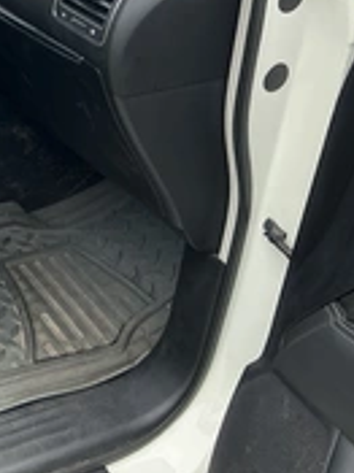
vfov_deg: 29.5
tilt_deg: -28.1
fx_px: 874
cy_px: 84
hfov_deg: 20.5
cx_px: -130
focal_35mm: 64
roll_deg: -2.4
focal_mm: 3
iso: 25
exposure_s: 1/331
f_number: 1.8
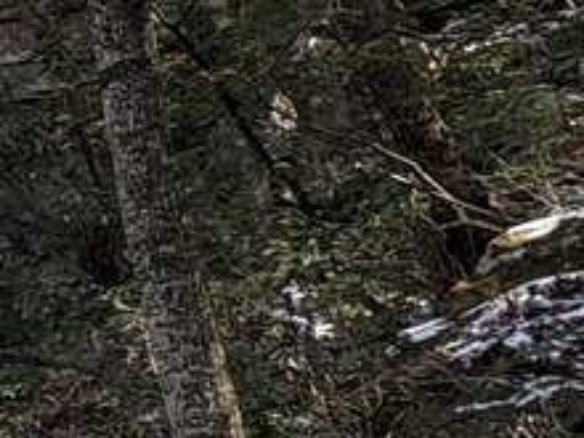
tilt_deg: +23.3
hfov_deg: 11.2
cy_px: 234
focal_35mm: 102
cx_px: -1189
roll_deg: -0.8
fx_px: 1721
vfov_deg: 14.5
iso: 64
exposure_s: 1/279
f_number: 2.2
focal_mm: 2.22
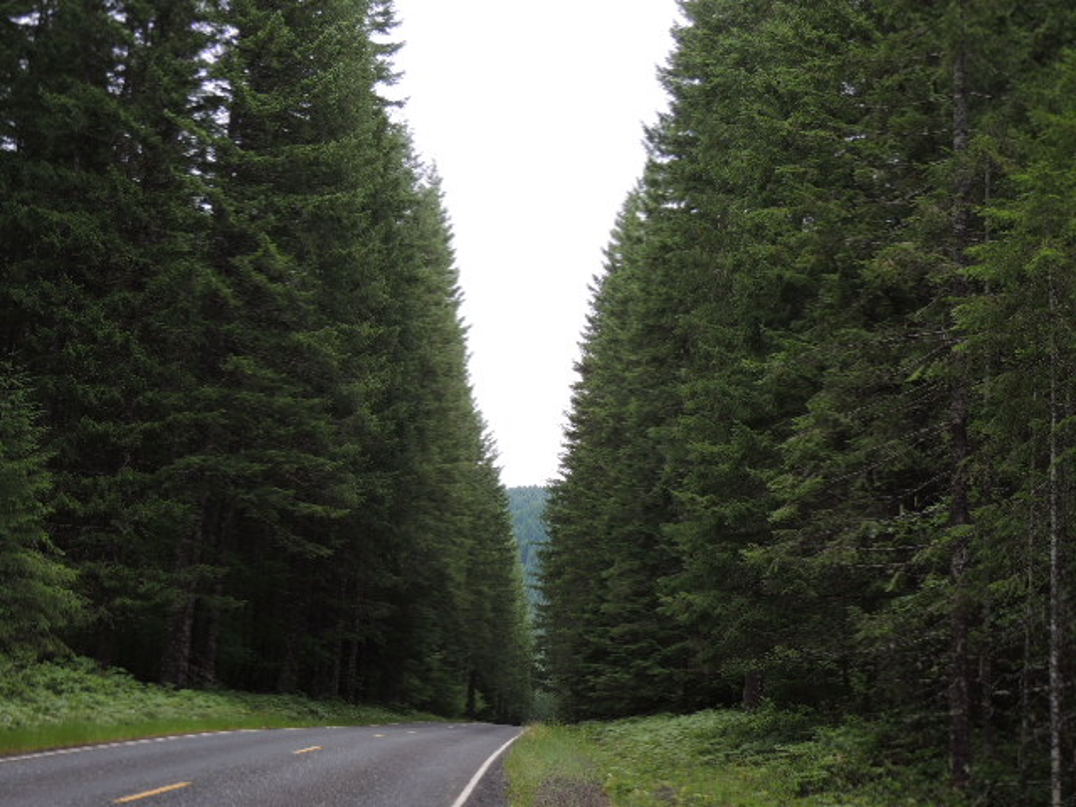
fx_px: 1710
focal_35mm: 55
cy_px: 404
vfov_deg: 26.6
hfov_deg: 34.9
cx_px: 538
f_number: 3.7
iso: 100
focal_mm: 9.8
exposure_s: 1/125
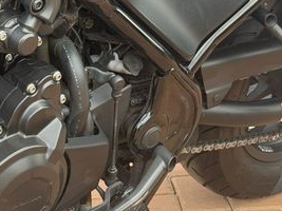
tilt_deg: -12.7
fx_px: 936
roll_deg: +4.0
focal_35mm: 115
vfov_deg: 12.9
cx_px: 114
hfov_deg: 17.1
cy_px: 97
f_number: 1.78
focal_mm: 6.76
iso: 64
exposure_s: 1/330
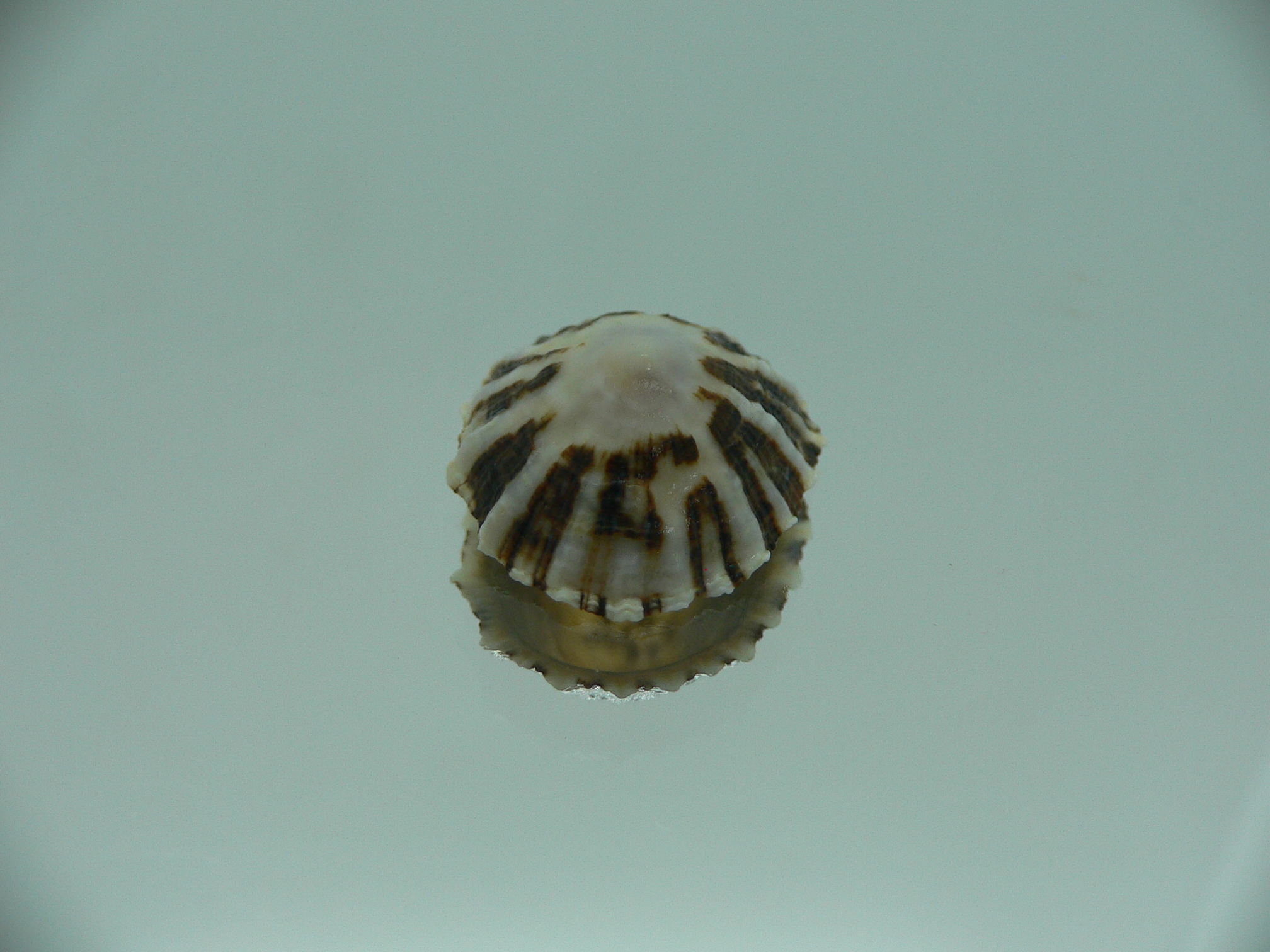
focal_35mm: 35
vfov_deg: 40.7
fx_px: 1284
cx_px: 635
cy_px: 476
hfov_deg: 52.6
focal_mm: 4.6
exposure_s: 1/60
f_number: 2.8
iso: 80
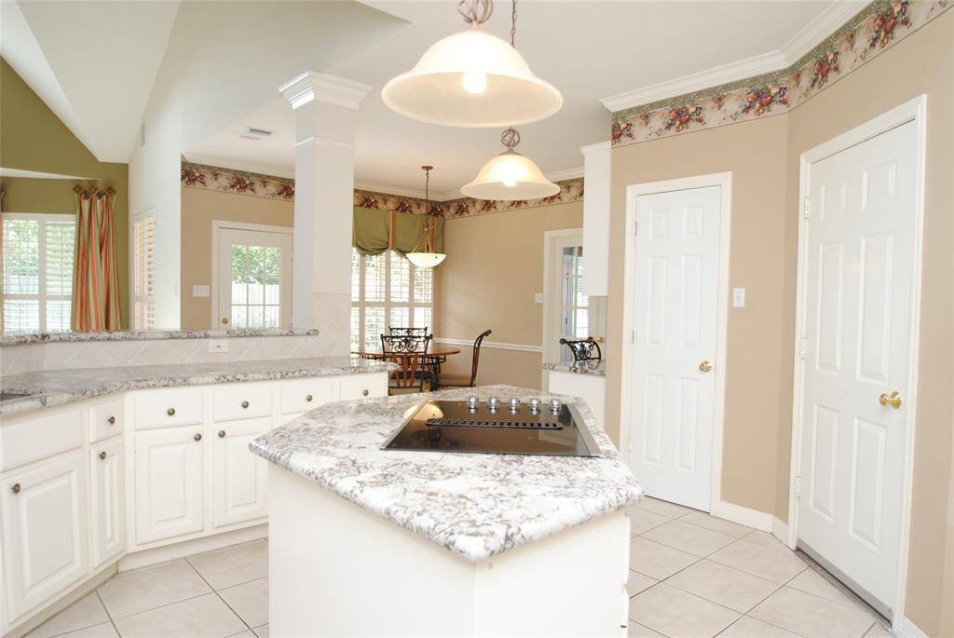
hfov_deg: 77.3
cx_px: 477
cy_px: 319
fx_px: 597
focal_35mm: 22
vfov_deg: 56.3
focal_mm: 15
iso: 200
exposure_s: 1/60
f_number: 4
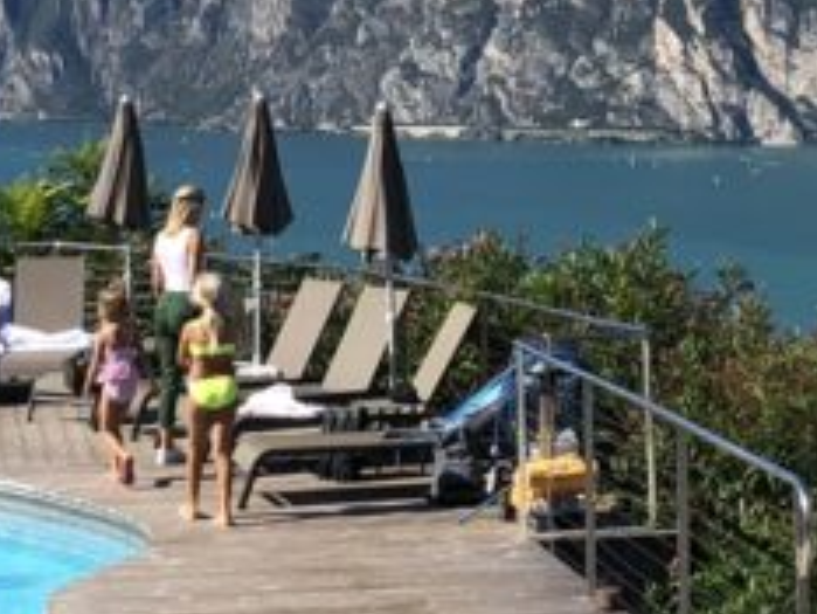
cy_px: 253
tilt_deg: -3.0
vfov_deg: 12.1
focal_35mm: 123
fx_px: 2905
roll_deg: +0.5
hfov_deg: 15.9
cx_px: 628
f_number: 1.8
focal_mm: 4
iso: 20
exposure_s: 1/1715
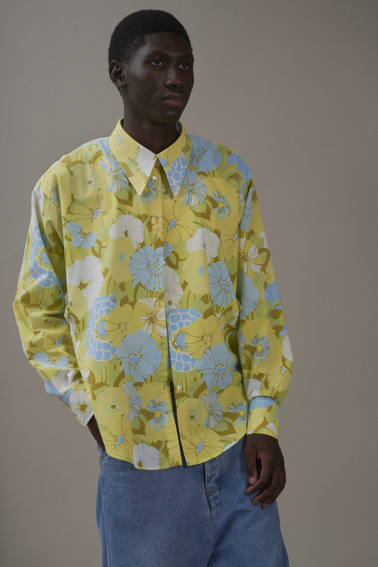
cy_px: 284
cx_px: 189
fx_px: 1652
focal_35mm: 105
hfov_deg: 13.1
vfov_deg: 19.4
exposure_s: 1/160
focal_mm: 105
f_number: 11
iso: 200
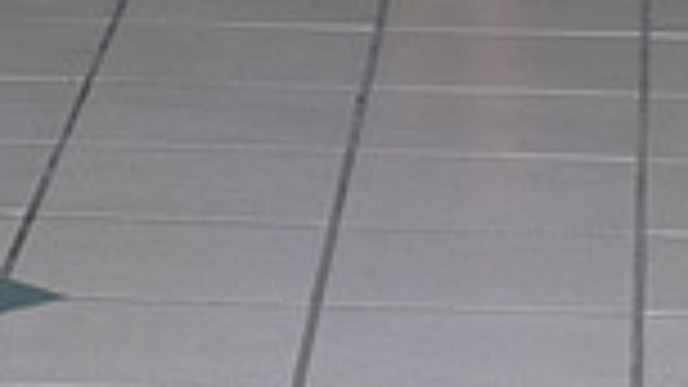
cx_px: 229
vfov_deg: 3.7
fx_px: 5910
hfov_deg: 6.7
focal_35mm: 324
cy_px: -526
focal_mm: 105
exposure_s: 1/160
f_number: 5.6
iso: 1250
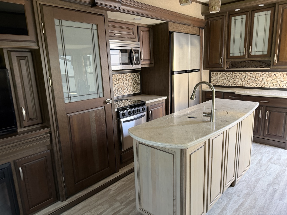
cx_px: 144
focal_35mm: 24
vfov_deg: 56.8
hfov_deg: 71.6
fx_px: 199
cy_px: 108
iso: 250
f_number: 1.78
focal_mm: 6.76
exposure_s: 1/60
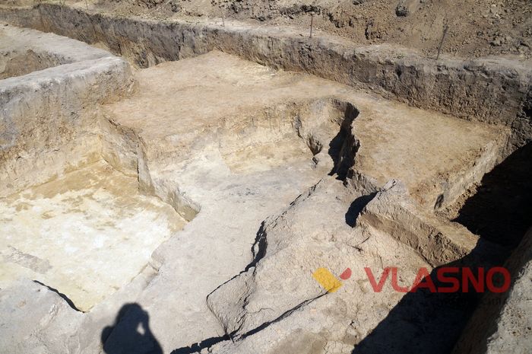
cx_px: 266
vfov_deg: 47.8
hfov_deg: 67.4
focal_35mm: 27
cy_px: 177
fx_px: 399
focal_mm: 18
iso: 100
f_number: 8
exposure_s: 1/800
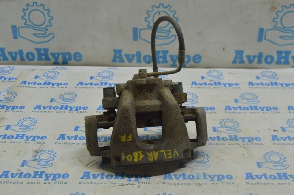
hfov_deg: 38.9
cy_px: 98
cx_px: 147
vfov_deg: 26.4
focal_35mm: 51
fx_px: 416
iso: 400
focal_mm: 34
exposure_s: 1/30
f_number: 7.1
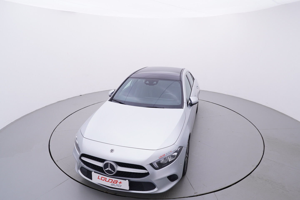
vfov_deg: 56.2
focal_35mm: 22
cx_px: 150
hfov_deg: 77.3
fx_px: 188
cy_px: 100
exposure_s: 1/80
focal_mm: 15
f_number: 5
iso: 200
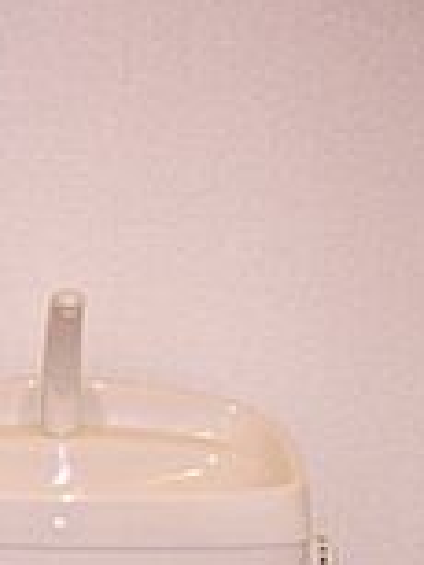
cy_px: 868
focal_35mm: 110
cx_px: 44
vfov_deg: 16.2
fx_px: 1794
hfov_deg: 13.4
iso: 160
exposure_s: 1/40
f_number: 2.6
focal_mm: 5.8
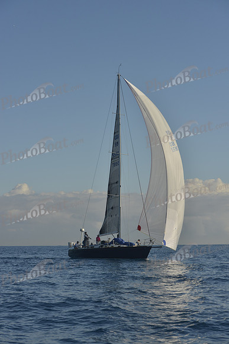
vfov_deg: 28.8
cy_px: 172
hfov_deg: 19.5
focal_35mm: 70
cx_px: 114
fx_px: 667
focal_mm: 70
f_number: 8
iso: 200
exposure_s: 1/800
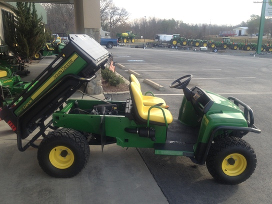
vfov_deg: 40.7
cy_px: 102
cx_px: 136
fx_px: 275
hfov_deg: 52.6
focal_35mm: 35
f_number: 2.4
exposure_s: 1/224
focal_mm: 4.28
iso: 50
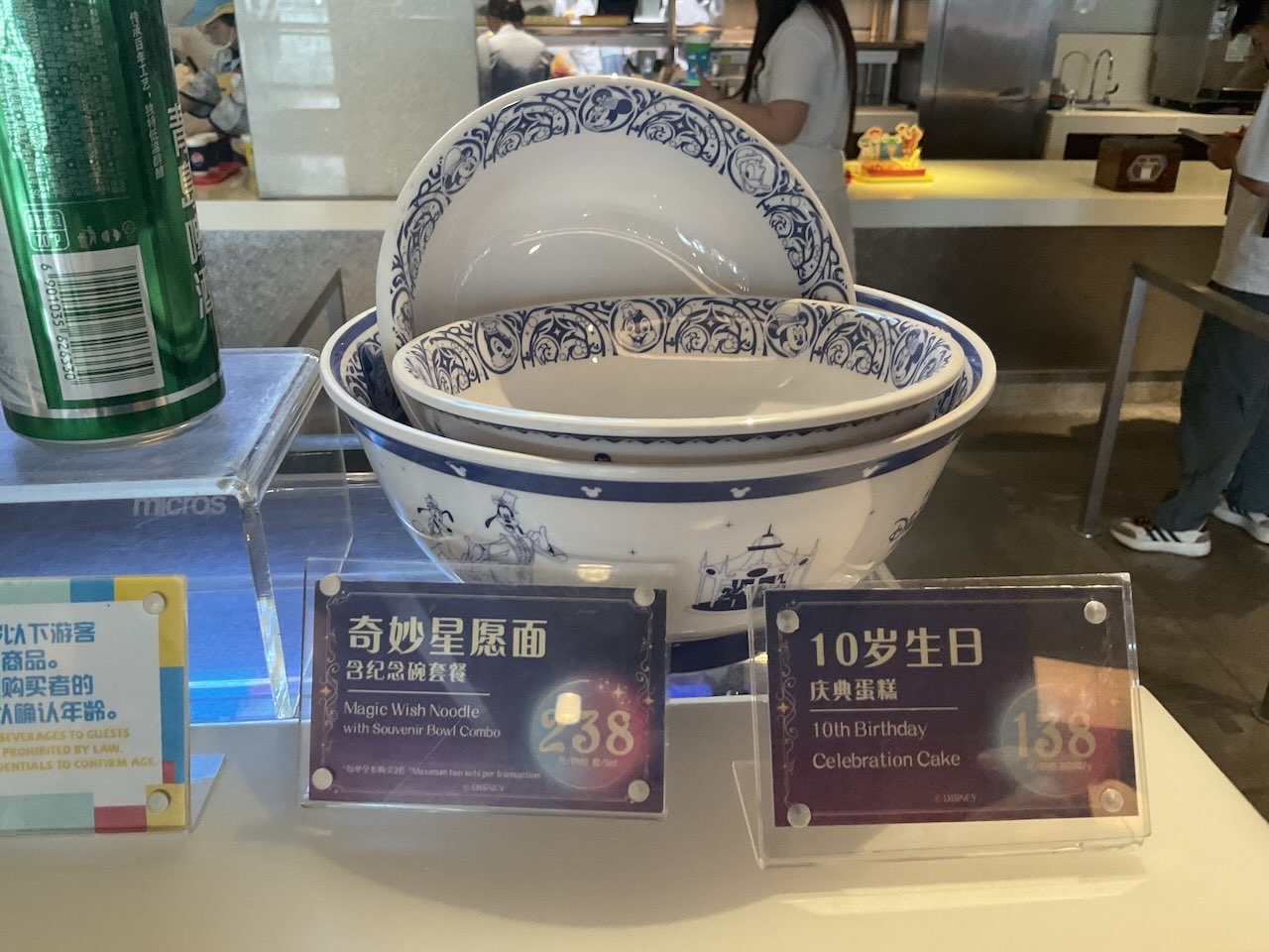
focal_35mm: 29
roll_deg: -1.0
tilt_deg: -25.2
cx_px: 634
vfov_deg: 48.2
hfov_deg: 61.7
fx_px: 1063
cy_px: 476
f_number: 1.8
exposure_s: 1/50
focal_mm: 3
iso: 160
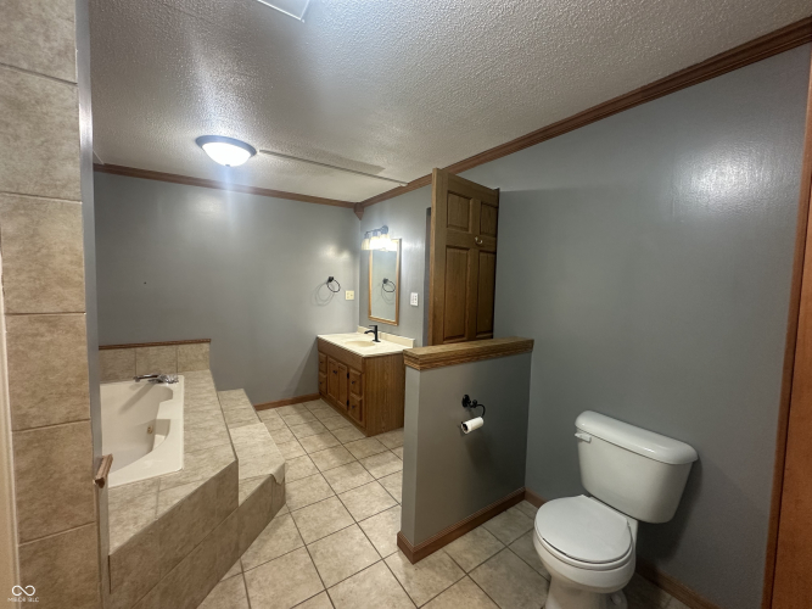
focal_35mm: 14
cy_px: 304
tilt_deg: -3.5
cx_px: 406
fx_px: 328
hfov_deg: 102.1
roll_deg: -2.4
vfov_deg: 85.7
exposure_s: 1/60
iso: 200
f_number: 2.2
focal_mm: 2.22
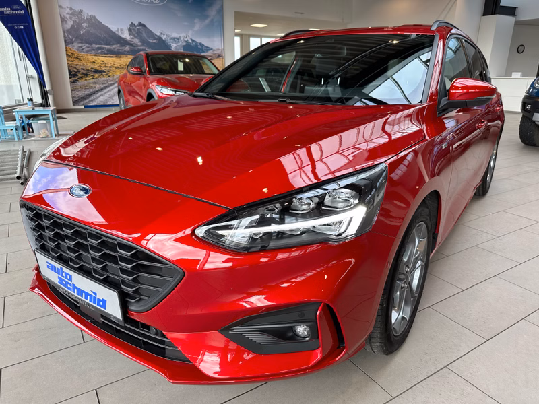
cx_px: 270
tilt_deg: -19.1
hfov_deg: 71.6
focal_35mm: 24
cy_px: 202
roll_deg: -0.2
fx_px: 374
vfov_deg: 56.8
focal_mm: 6.86
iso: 80
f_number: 1.78
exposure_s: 1/246
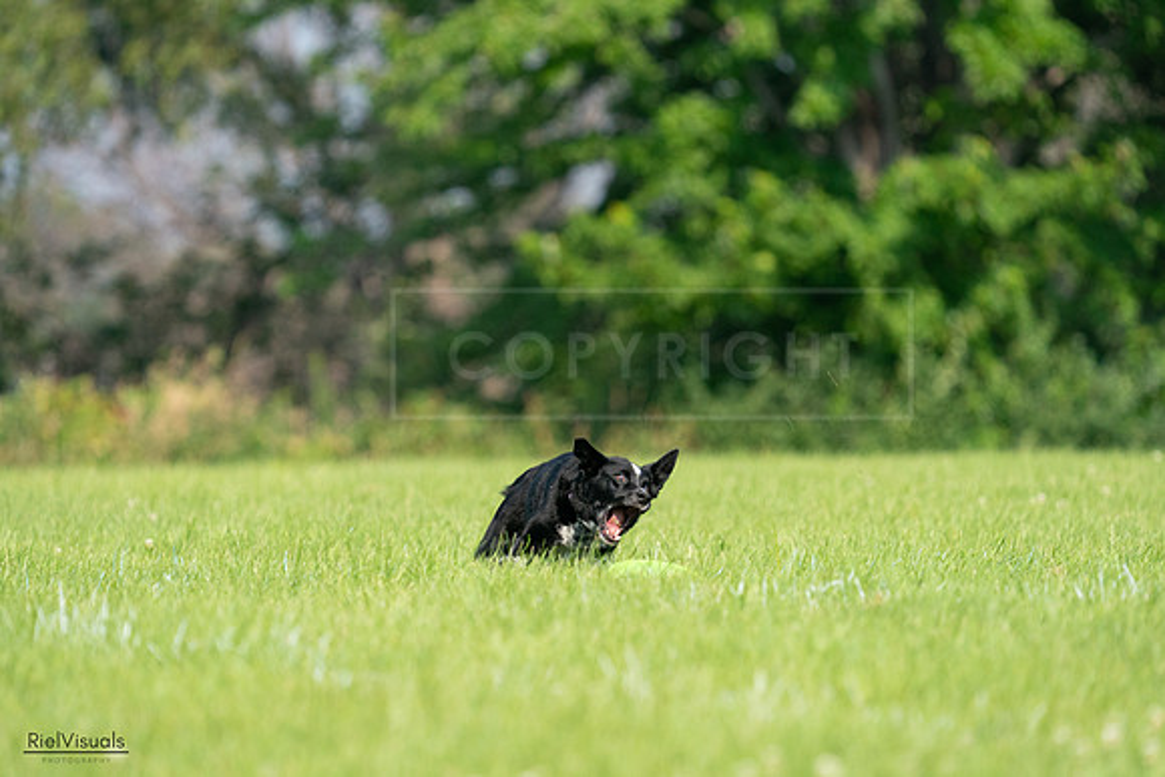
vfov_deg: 3.4
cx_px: 582
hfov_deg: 5.2
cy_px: 388
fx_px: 12947
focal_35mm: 400
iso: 2000
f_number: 6.3
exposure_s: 1/4000
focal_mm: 400
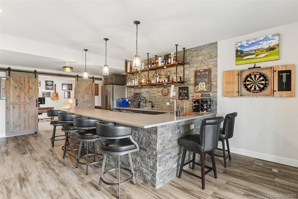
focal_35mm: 16
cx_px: 149
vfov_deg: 72.0
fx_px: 137
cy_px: 100
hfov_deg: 95.0
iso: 800
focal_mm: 11
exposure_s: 1/15
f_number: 8
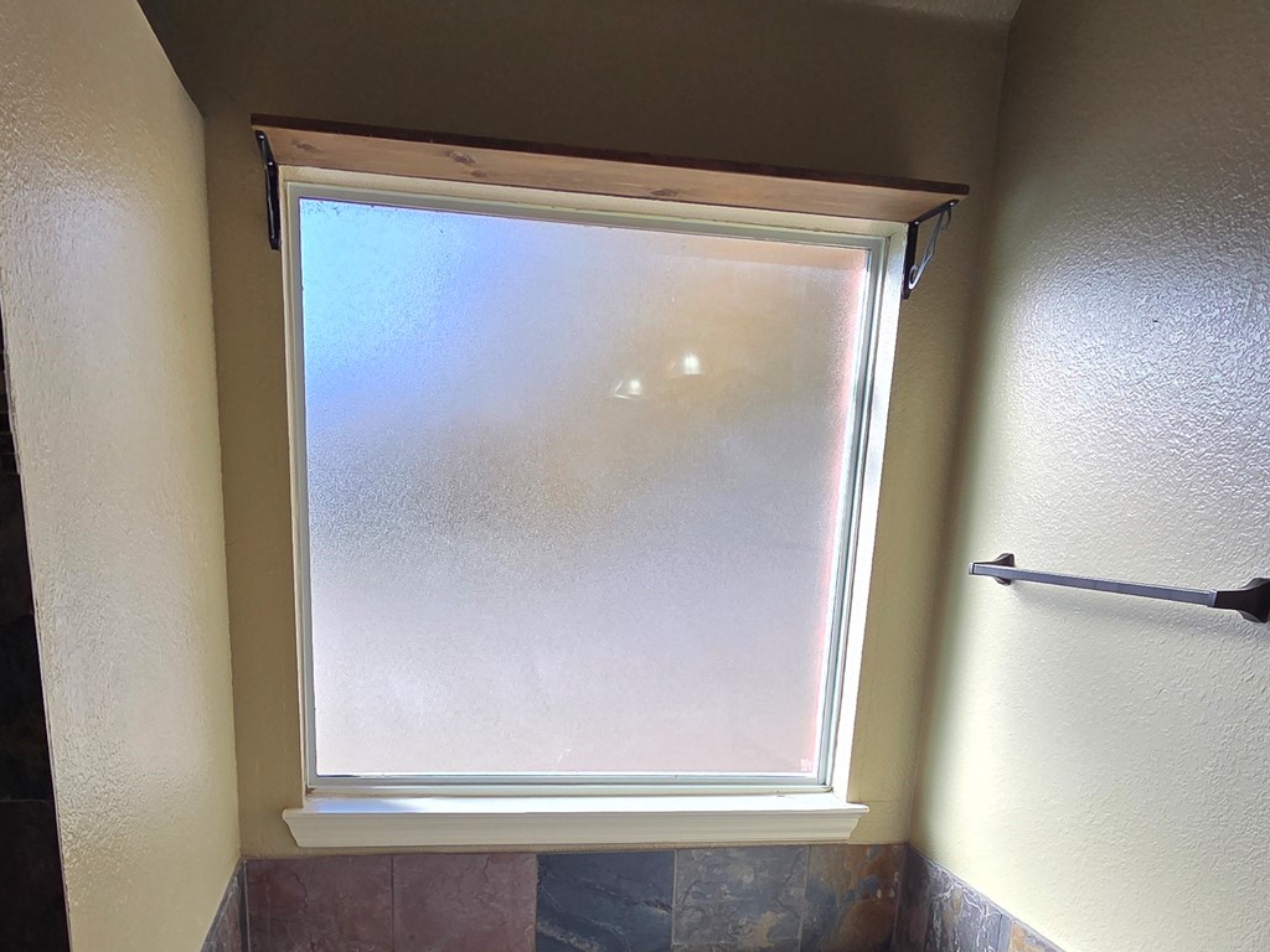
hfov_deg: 67.2
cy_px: 796
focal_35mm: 26
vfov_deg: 49.2
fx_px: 954
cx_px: 594
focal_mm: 2.2
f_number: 2.2
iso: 50
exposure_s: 1/253
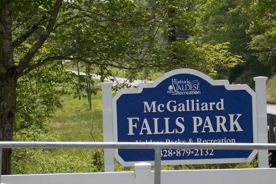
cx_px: 142
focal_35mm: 138
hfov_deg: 14.9
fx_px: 1058
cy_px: 101
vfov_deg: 9.9
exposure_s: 1/320
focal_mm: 20.9
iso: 80
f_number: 4.8
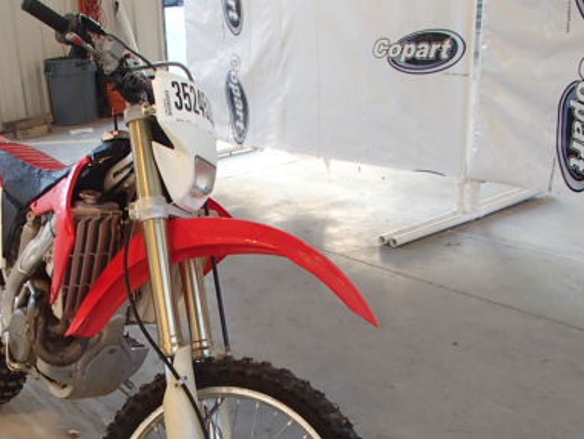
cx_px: 141
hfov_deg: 39.3
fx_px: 793
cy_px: 341
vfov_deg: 30.3
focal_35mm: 47
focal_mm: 5
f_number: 3.9
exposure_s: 1/40
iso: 200
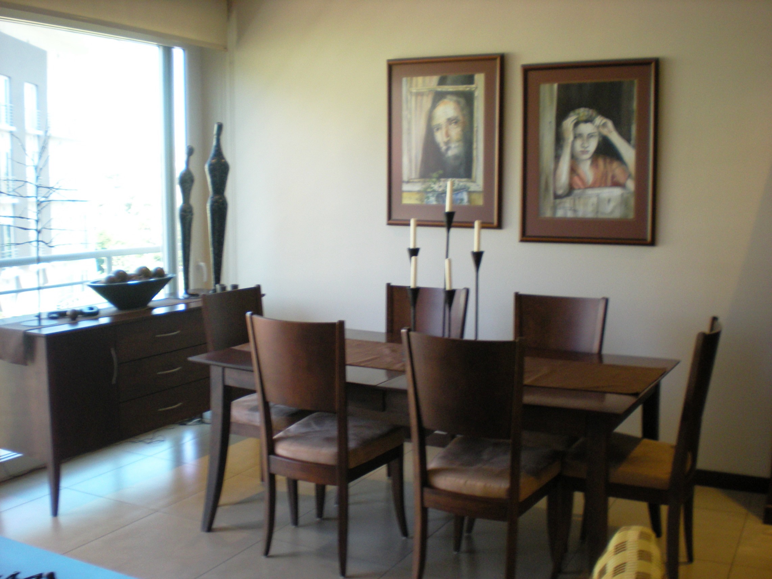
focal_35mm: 38
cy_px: 290
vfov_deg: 37.7
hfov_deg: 49.0
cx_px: 386
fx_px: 848
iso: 200
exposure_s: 1/57.2
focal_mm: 6.3
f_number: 3.1
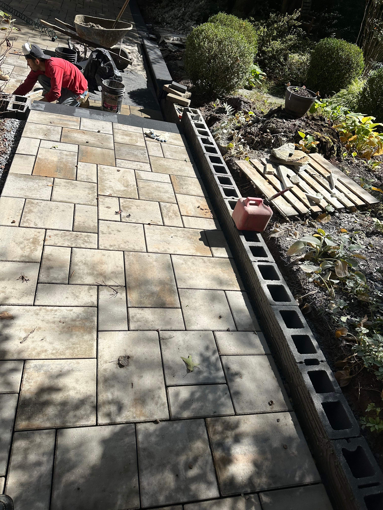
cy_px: 255
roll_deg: -18.1
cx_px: 192
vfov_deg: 71.6
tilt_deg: -39.7
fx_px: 354
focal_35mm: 24
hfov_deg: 56.8
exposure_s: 1/3597
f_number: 1.78
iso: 80
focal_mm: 6.86
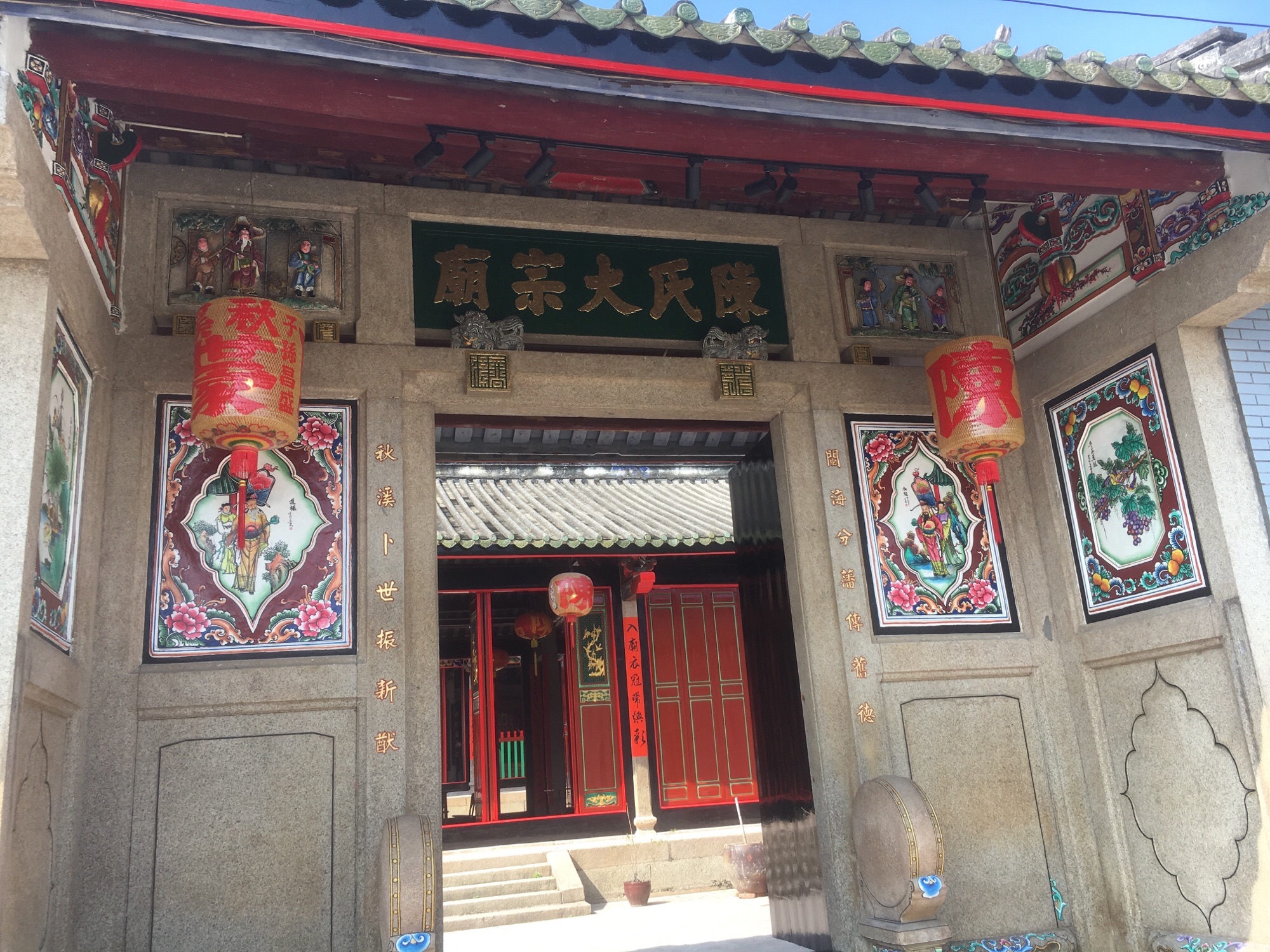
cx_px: 635
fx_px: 1064
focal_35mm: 29
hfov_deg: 61.7
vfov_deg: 48.2
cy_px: 476
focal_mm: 4.15
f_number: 2.2
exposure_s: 1/413
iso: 25
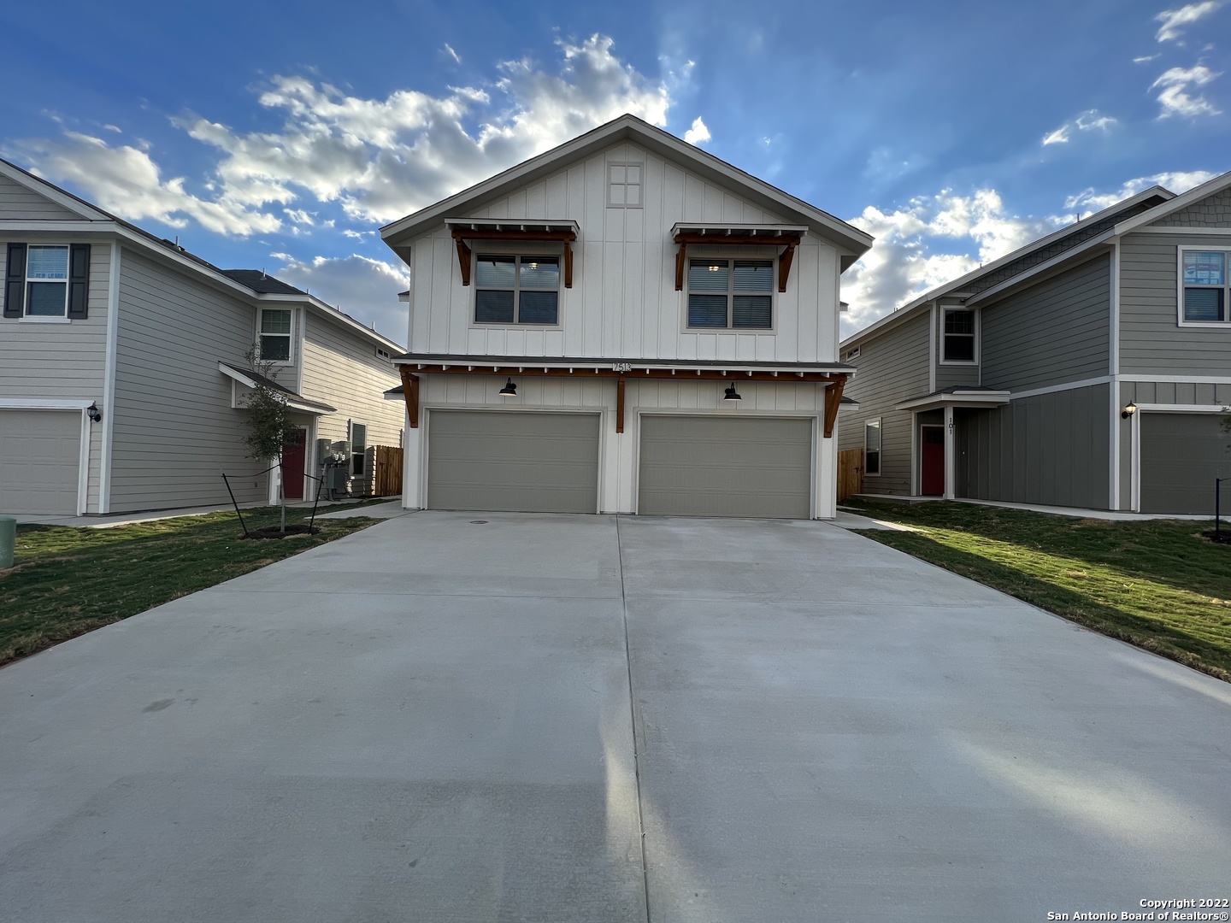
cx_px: 616
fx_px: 462
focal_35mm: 13
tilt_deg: +0.9
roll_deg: -1.7
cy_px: 462
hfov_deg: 106.2
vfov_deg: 89.9
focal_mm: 1.57
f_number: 1.8
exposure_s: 1/525
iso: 32
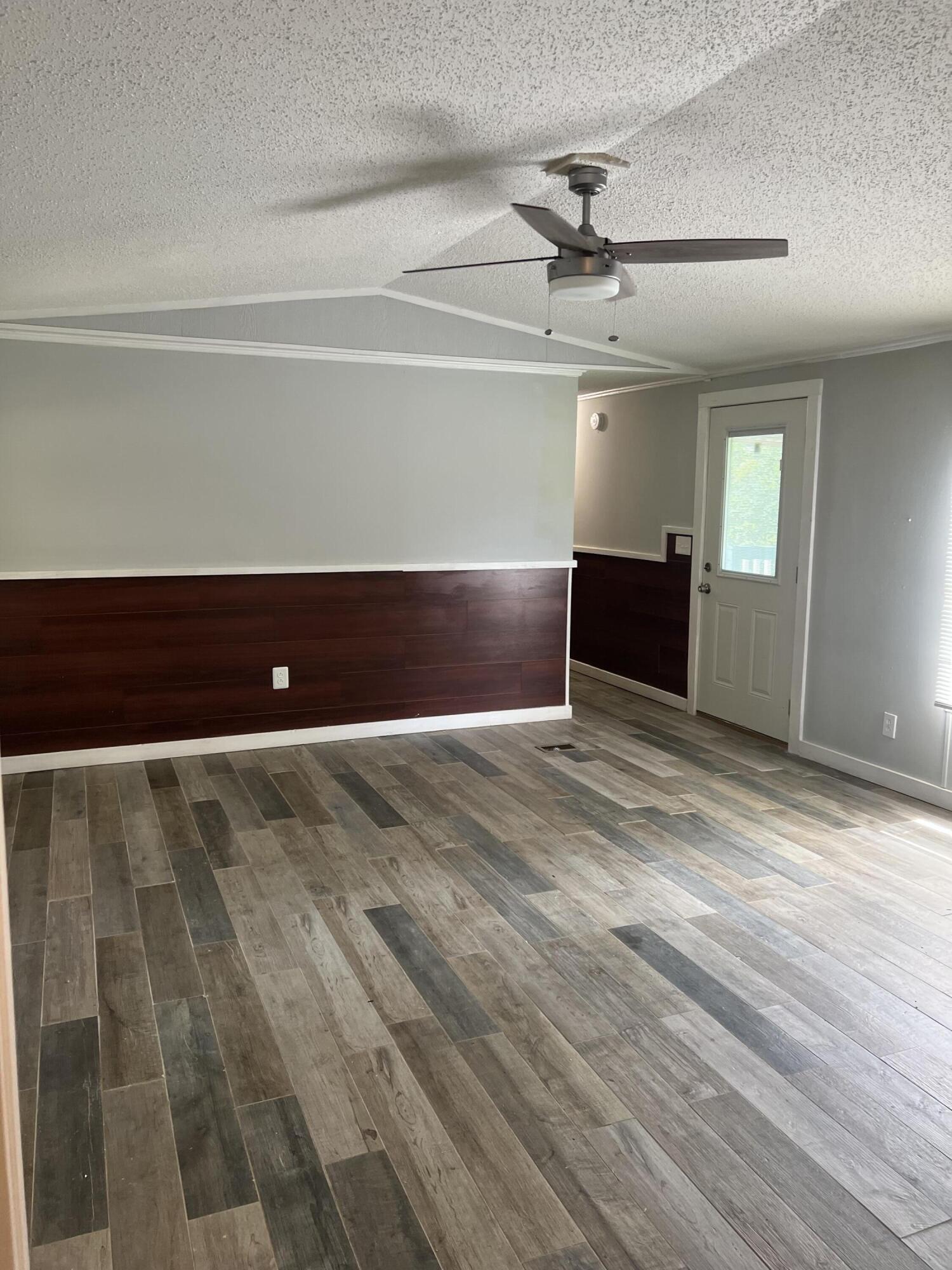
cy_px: 635
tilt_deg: -7.5
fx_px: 953
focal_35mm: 26
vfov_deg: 67.3
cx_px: 476
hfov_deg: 53.1
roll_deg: -0.5
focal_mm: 5.7
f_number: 1.5
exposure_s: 1/120
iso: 125
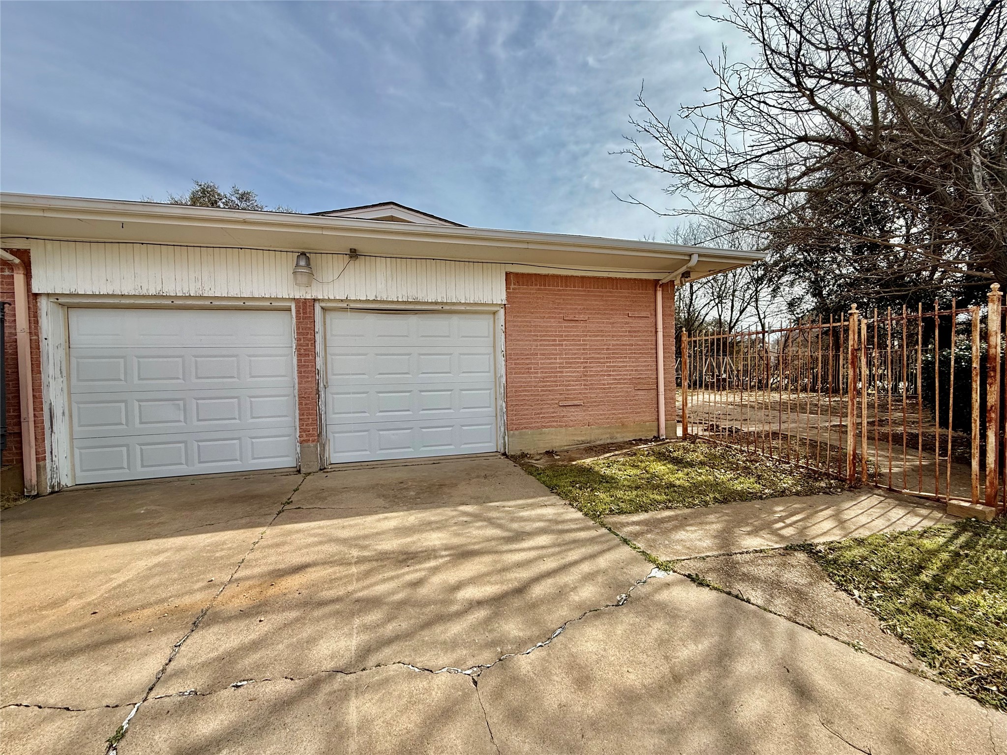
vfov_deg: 85.7
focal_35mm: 14
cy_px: 378
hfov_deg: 102.1
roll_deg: +1.6
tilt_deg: -0.9
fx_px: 407
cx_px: 504
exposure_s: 1/1795
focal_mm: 2.22
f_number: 2.2
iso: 64
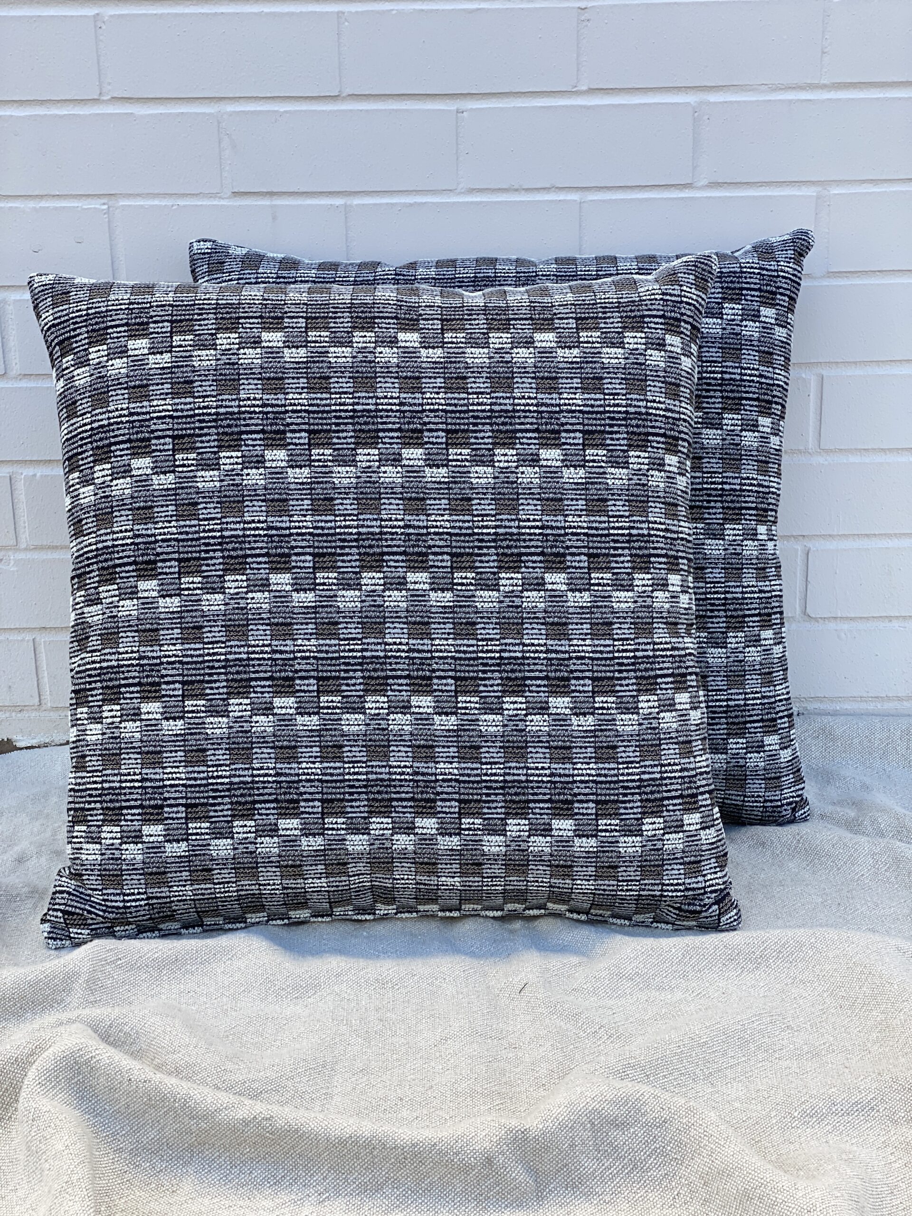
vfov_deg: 36.8
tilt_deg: -17.0
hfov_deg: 28.0
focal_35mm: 52
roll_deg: +1.1
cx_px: 456
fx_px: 1827
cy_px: 608
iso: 20
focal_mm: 6
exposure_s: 1/282
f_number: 2
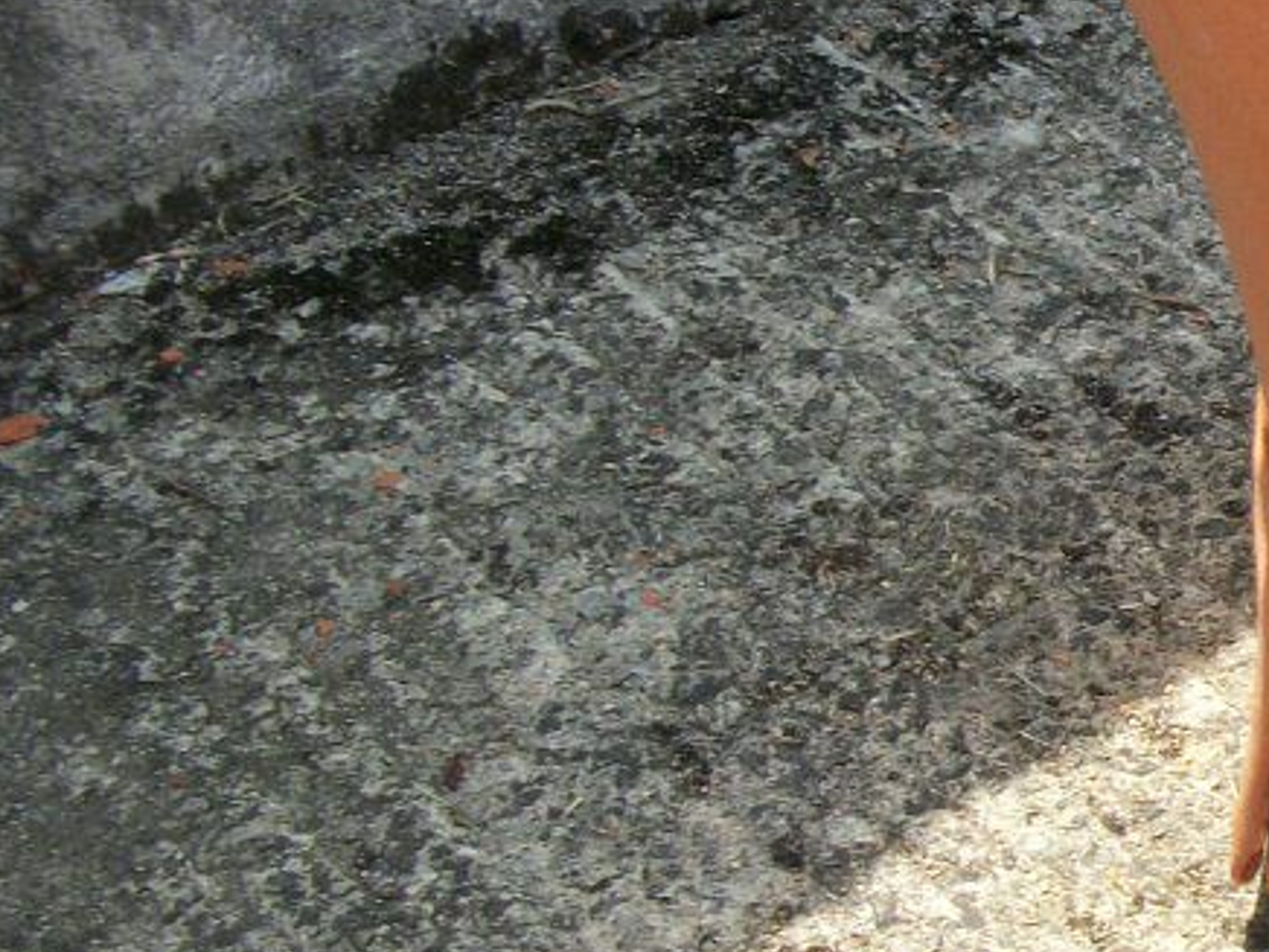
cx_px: 1784
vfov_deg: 15.7
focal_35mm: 94
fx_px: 3446
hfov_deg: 18.9
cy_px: 527
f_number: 8.8
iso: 80
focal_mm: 5.7
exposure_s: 1/60
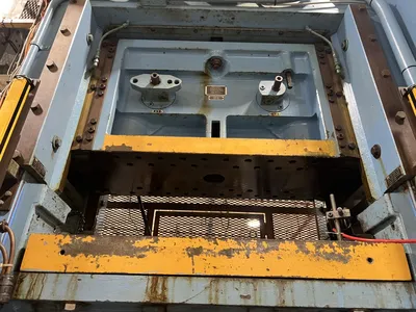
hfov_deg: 67.3
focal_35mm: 26
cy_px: 156
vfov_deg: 53.1
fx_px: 312
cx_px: 208
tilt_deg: +30.5
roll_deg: -0.9
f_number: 1.5
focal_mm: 5.7
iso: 250
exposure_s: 1/60
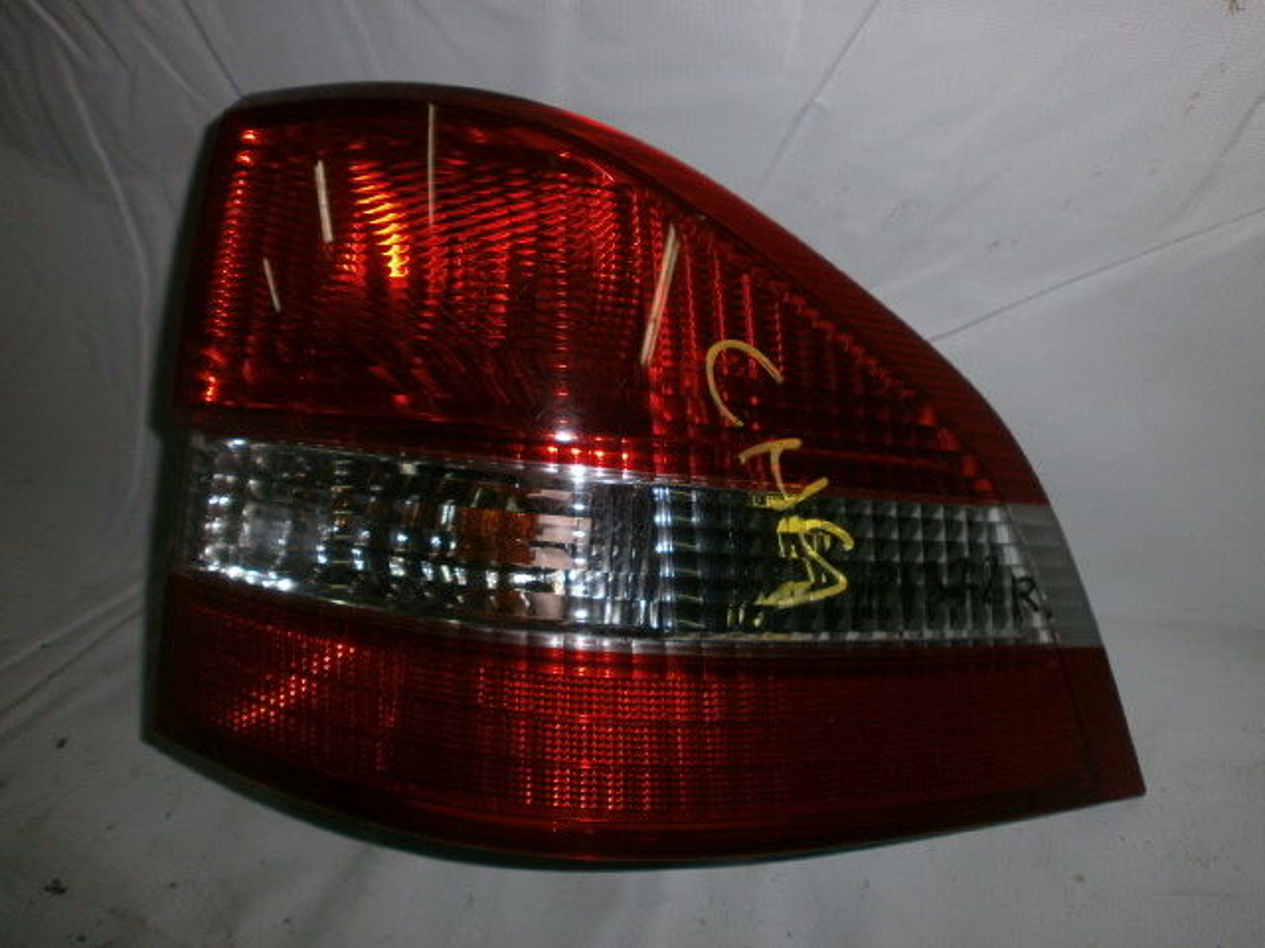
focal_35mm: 27
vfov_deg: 51.4
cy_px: 474
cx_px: 632
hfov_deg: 65.3
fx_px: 987
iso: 125
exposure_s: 1/30
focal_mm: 4.8
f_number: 2.9
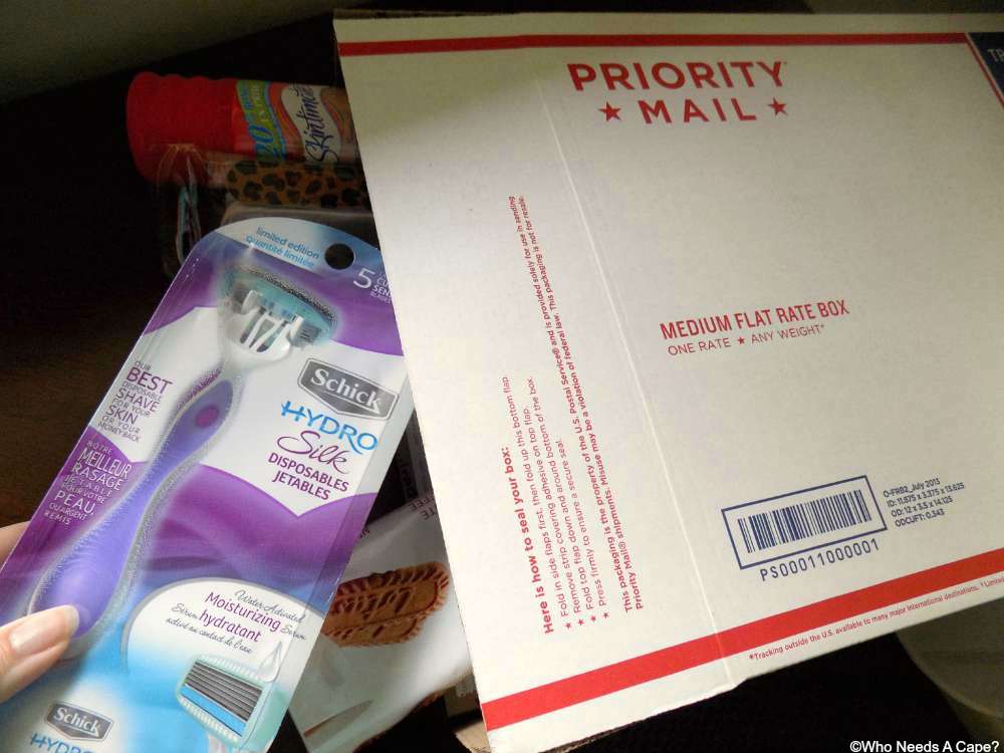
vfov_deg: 58.9
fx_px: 667
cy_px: 376
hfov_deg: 73.9
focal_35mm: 23
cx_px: 502
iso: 160
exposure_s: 1/30
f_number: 3.1
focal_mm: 4
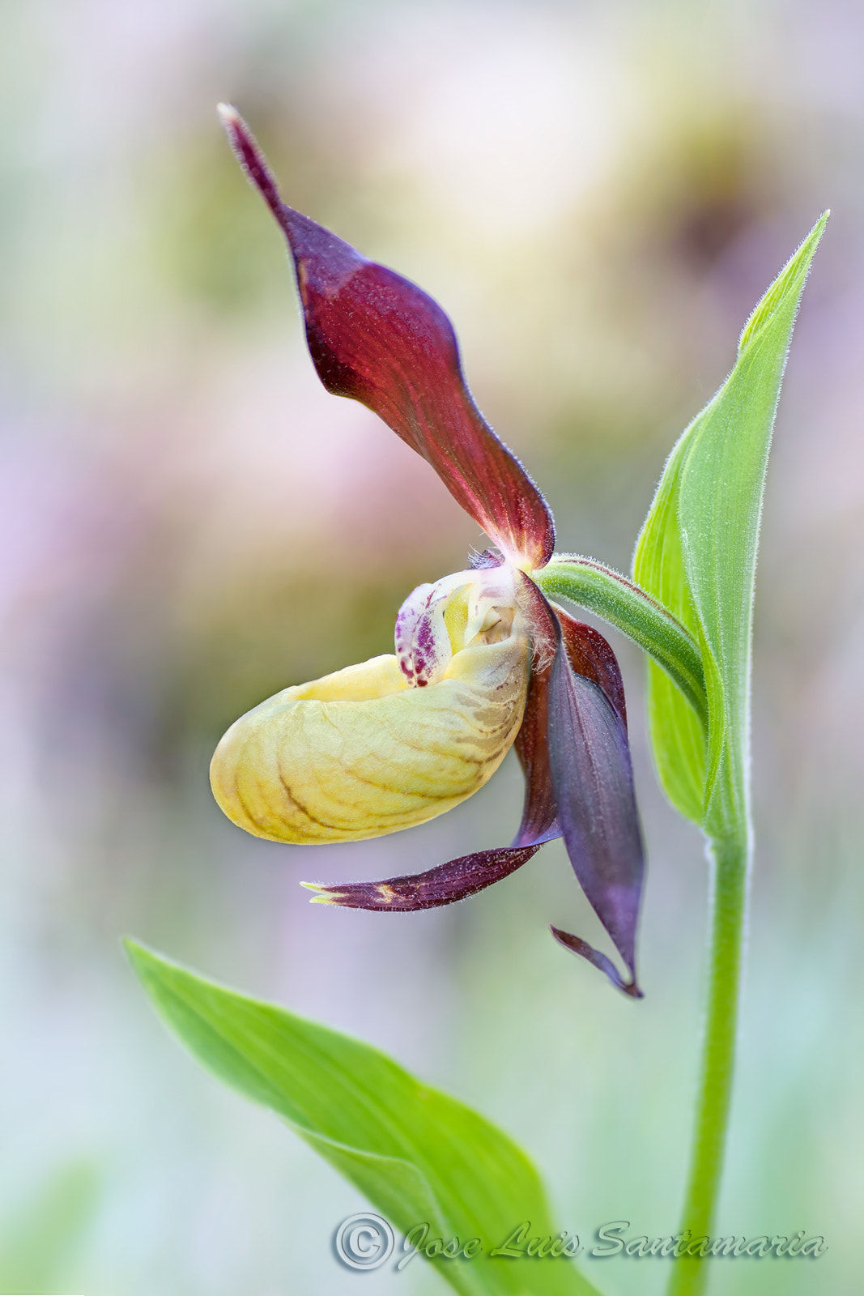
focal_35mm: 135
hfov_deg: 10.2
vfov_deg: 15.2
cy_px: 648
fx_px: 4859
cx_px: 432
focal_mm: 90
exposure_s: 1/640
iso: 100
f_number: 3.5
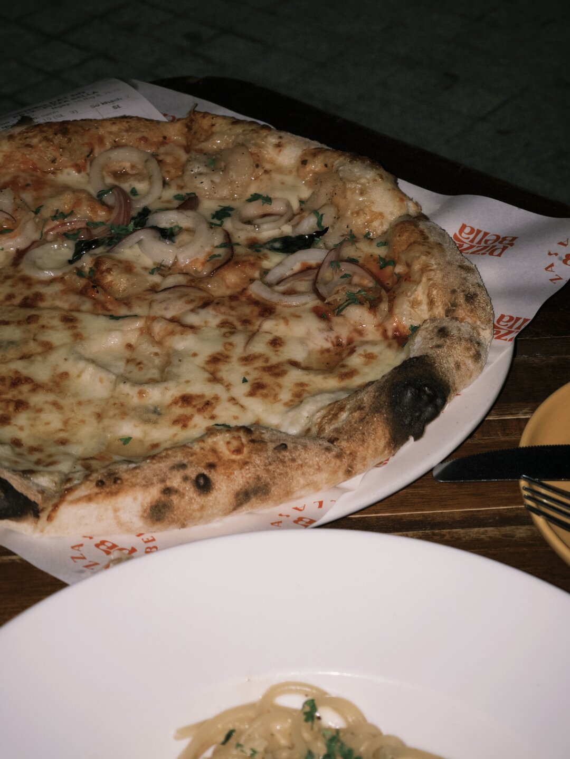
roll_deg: +1.2
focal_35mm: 64
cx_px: 285
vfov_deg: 30.3
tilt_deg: -36.8
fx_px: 1405
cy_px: 380
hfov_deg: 22.9
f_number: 2.2
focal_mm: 7.5
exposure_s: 1/50
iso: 20
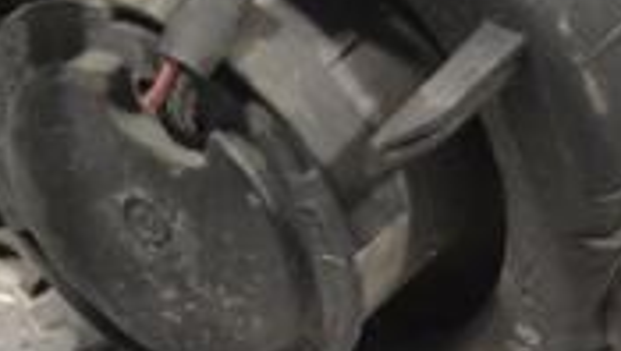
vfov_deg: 4.1
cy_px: -85
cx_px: 479
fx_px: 4877
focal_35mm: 296
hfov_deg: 7.3
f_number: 8
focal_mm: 55
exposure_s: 1/250
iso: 3200
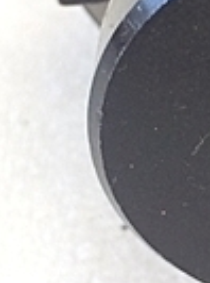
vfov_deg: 14.1
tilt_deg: -46.9
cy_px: 106
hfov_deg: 10.2
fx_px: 1138
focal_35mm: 140
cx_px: 318
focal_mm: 4.15
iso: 80
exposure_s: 1/30
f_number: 2.2
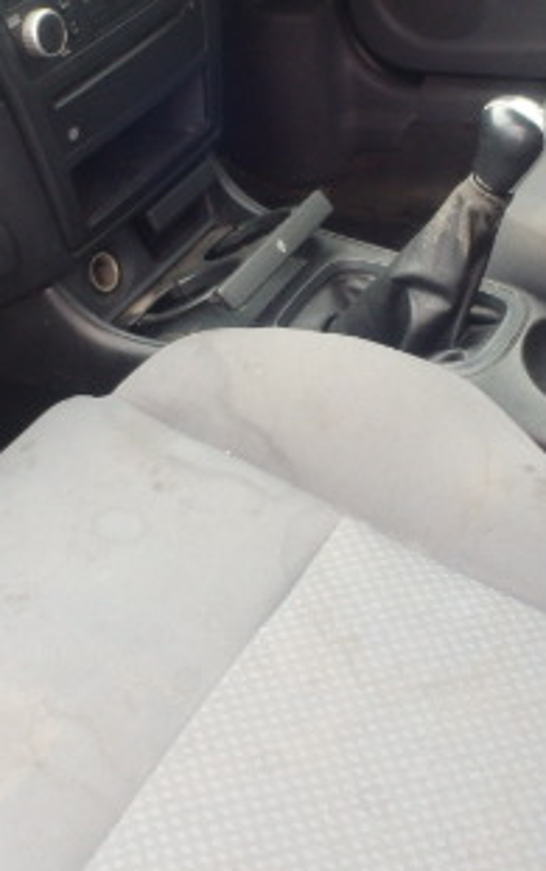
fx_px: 1449
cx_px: 381
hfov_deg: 21.2
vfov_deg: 33.1
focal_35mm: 61
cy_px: 286
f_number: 3.9
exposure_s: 1/100
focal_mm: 5
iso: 250
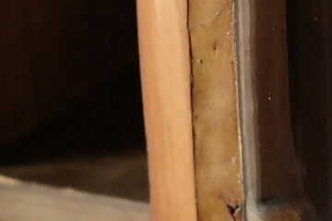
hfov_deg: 8.7
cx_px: 398
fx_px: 2167
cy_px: -214
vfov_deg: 5.7
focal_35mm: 235
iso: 1600
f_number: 6.3
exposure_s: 1/30
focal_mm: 32
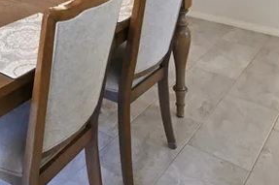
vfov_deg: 21.4
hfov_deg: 38.3
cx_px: 60
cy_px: -112
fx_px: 387
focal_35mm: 50
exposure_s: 1/30
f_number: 4
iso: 320
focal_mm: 14
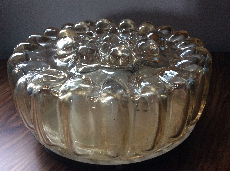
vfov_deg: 44.1
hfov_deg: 56.9
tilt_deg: -30.4
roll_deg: +2.0
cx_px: 115
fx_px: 212
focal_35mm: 32
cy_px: 86
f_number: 2.4
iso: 160
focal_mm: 3.3
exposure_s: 1/25
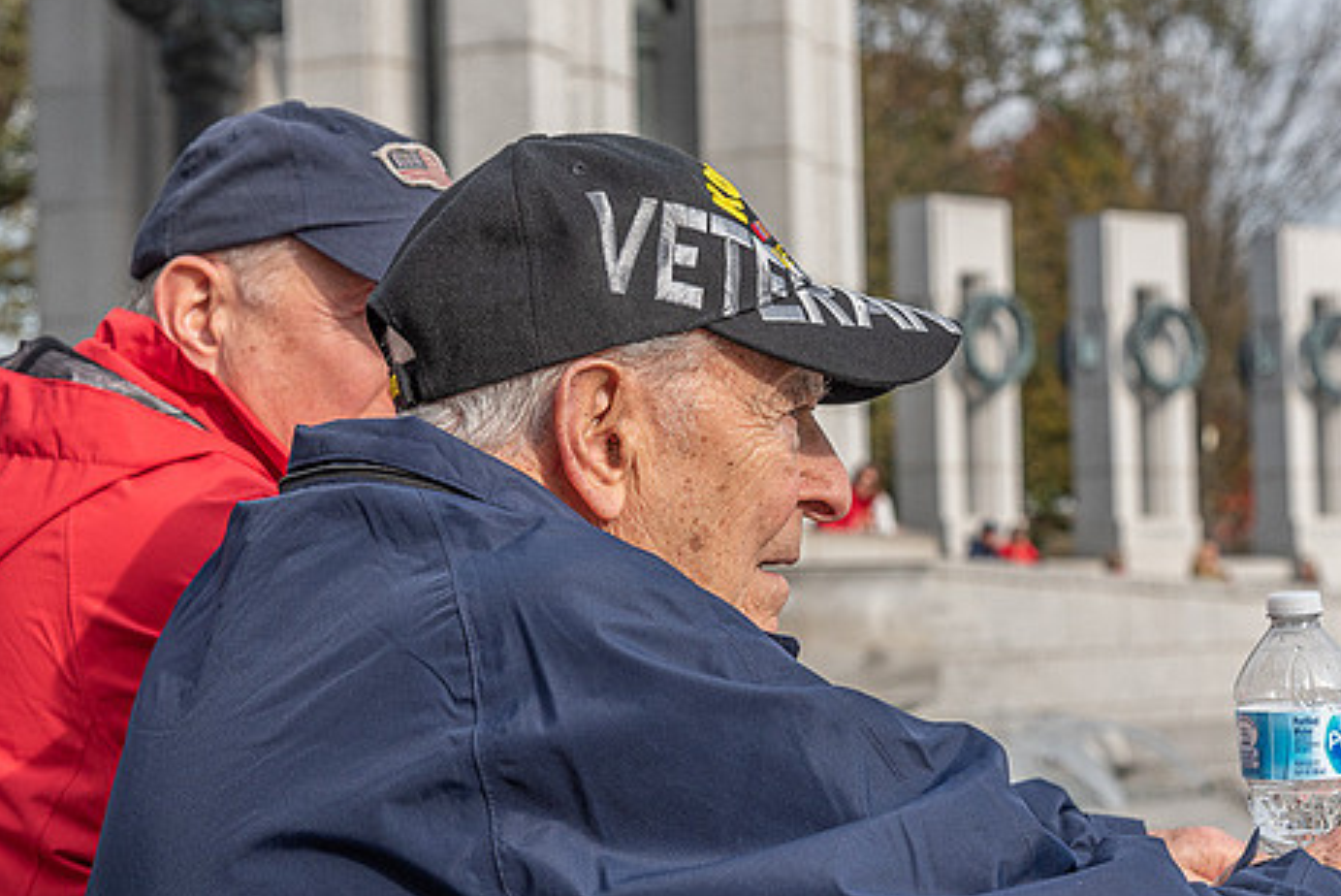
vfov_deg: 16.5
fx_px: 3094
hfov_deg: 24.5
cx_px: 672
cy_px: 470
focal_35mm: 83
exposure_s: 1/800
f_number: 7.1
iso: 500
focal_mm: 66
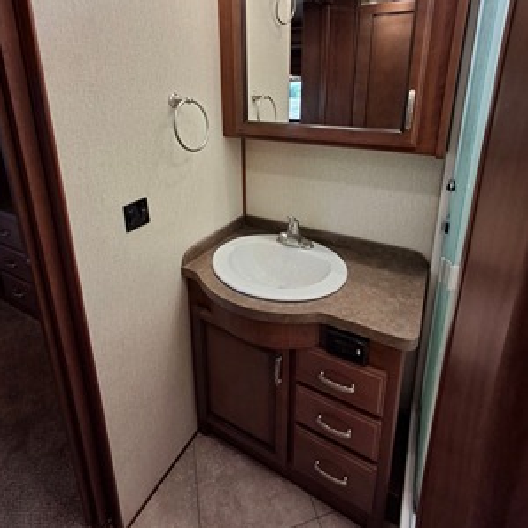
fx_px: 328
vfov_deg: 75.6
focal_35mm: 19
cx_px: 264
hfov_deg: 77.7
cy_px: 182
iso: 100
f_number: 2.2
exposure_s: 1/40
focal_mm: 1.64
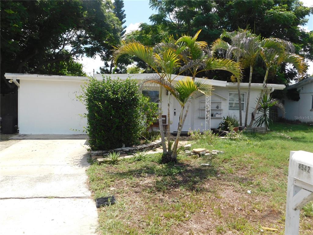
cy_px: 118
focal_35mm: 30
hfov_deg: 60.0
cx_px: 156
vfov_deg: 46.8
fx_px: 271
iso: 125
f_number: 3.2
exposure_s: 1/1000
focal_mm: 5.3
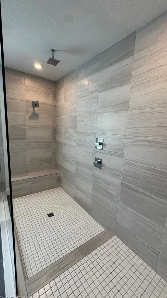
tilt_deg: -10.0
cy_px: 151
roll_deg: -2.6
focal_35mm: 16
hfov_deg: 66.8
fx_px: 126
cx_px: 94
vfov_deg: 99.4
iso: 100
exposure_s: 1/120
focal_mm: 2.22
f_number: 2.2
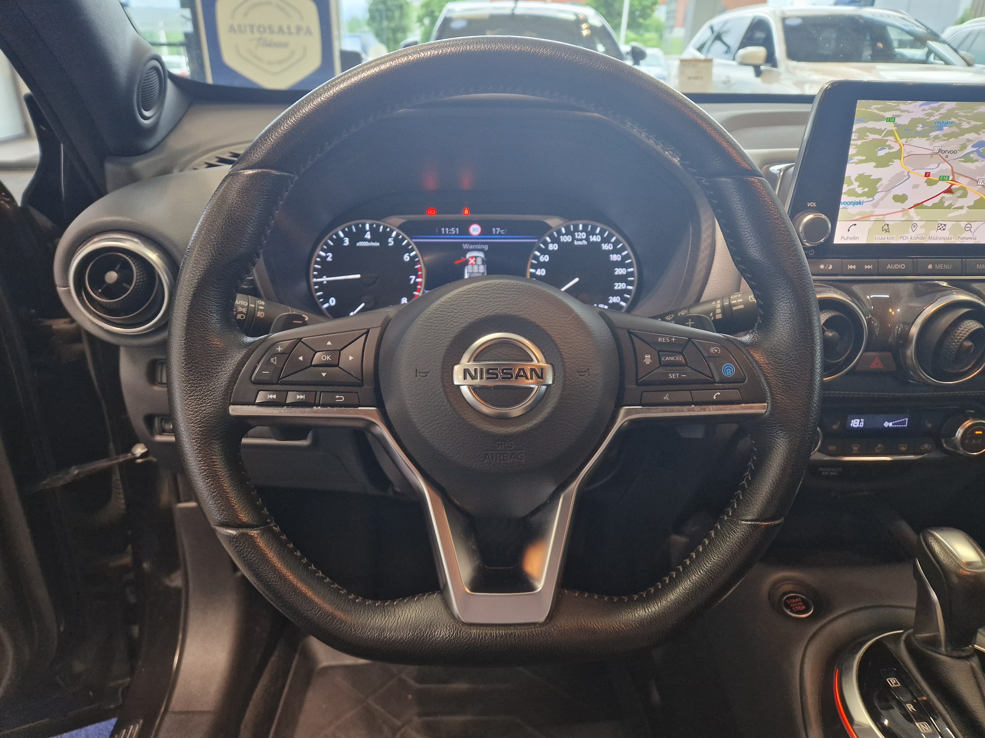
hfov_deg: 73.9
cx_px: 492
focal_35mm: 23
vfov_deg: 58.9
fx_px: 654
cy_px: 369
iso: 200
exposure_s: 1/180
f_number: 1.8
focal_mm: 5.4
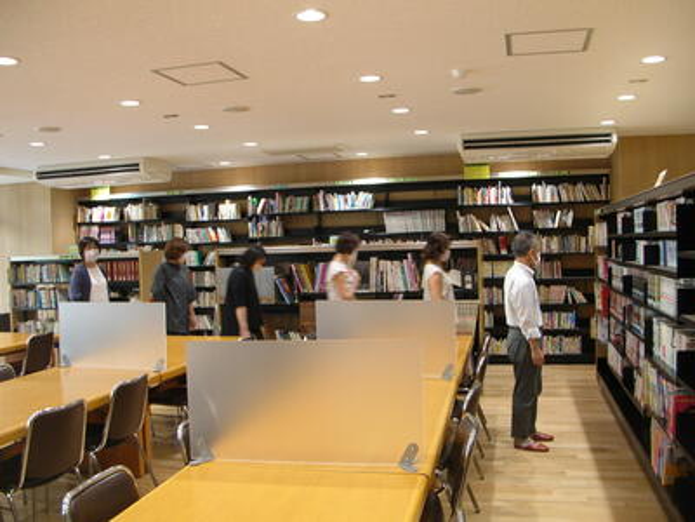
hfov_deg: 52.6
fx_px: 703
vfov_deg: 40.7
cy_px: 261
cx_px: 348
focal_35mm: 35
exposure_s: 1/11.3
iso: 50
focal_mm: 5.8
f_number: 2.8
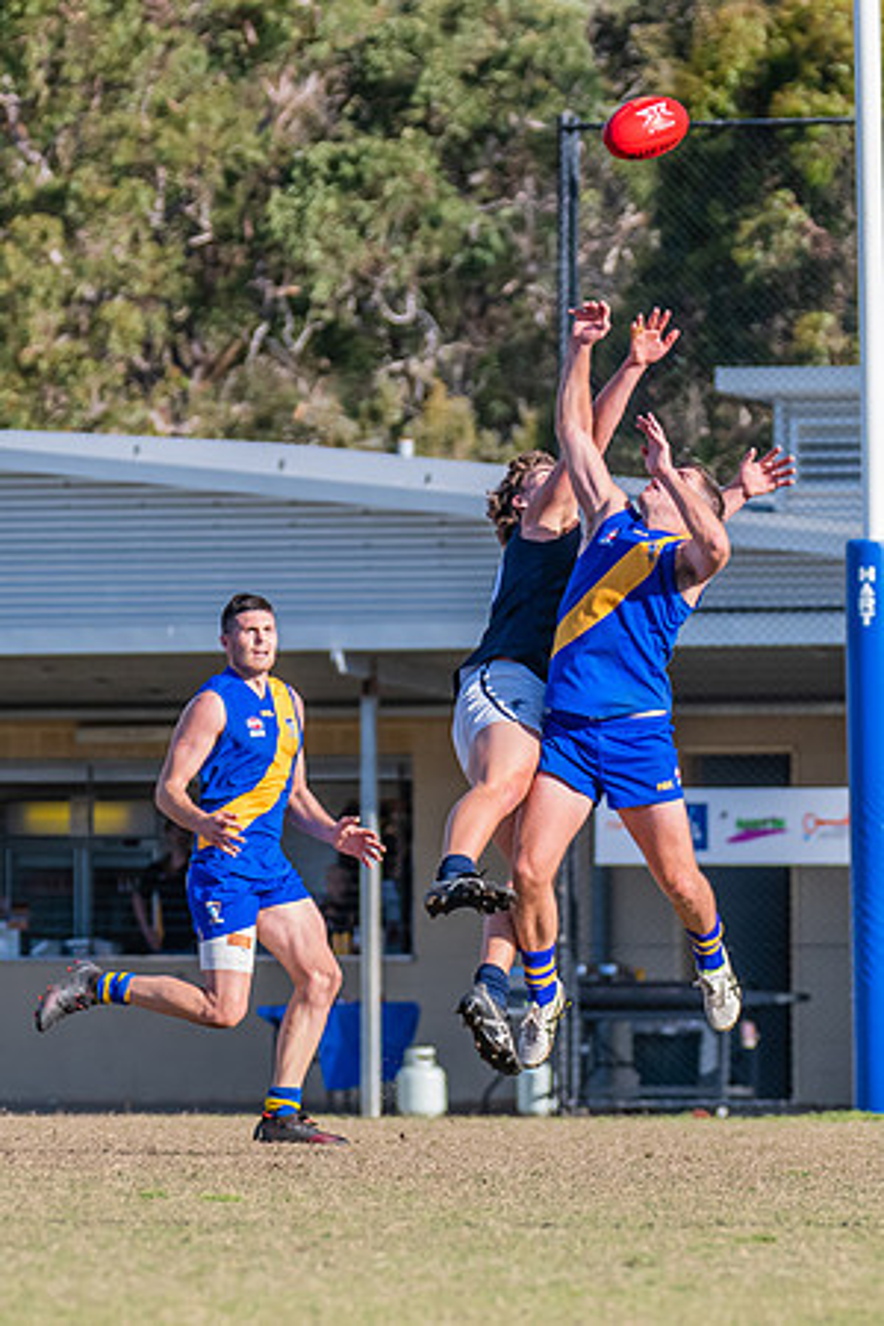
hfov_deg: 2.6
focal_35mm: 520
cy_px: 727
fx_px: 19165
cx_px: 677
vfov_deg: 4.0
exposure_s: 1/2000
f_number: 6.3
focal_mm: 240
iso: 800
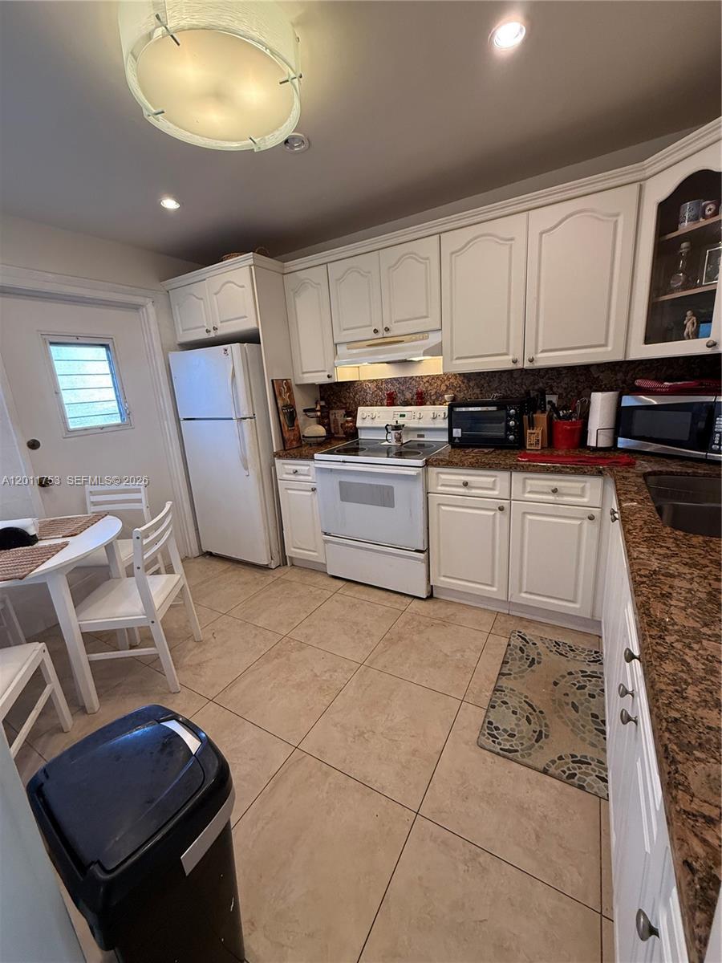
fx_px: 389
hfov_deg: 85.7
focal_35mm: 14
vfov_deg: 102.1
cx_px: 361
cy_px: 482
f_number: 2.2
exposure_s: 1/120
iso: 250
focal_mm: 2.22
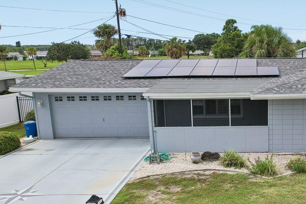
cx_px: 259
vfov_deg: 31.7
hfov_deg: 43.5
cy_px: 129
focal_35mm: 42
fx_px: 357
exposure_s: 1/3200
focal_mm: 8.4
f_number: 2.8
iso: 140
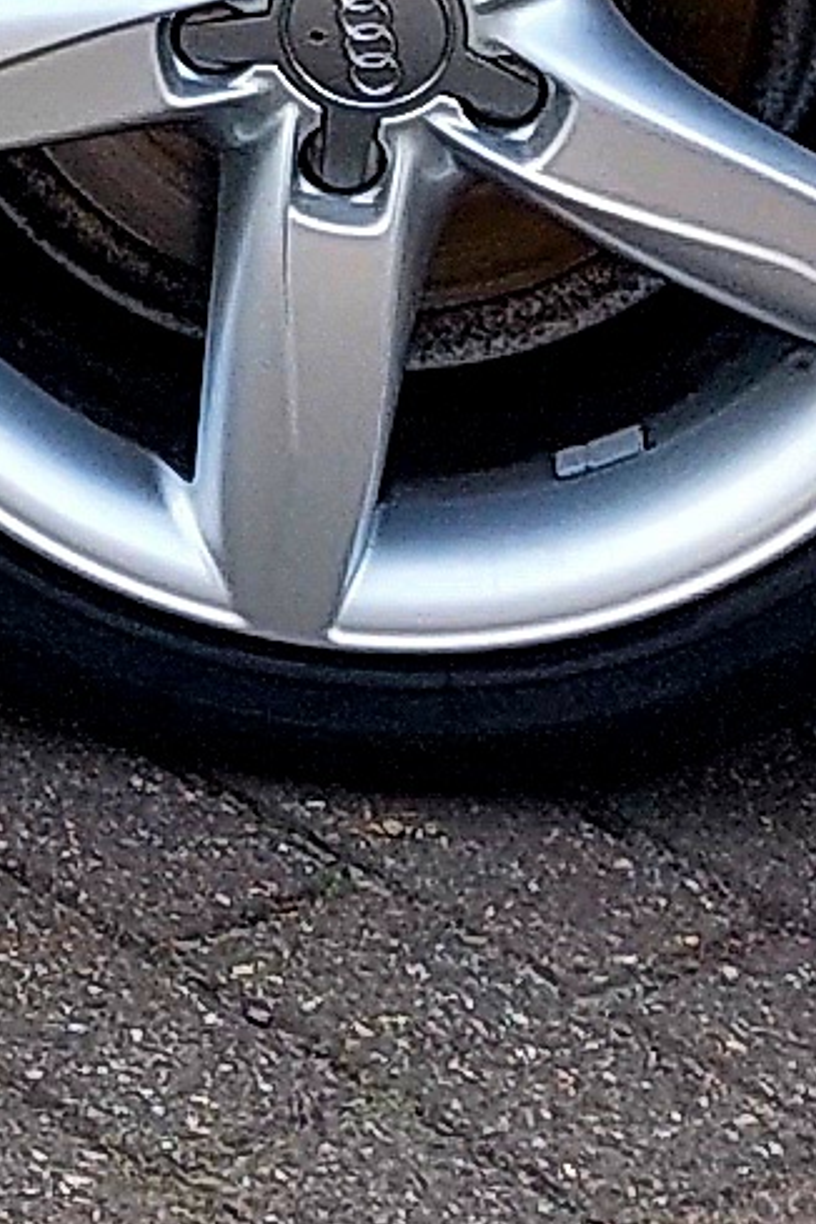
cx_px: -1885
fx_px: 8023
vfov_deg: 8.2
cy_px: -1454
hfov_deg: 5.4
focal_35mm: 236
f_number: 1.8
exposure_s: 1/217
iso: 25
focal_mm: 5.23
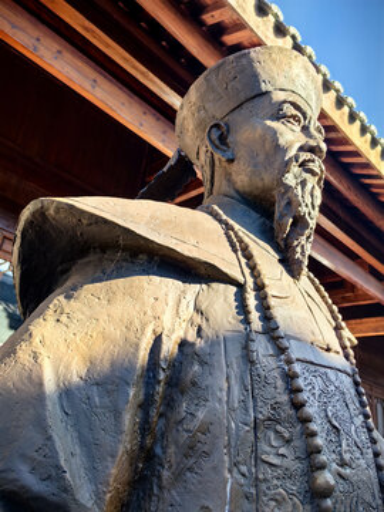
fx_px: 429
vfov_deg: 61.7
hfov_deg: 48.2
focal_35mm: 29
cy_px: 256
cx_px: 192
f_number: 2
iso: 50
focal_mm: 5.75
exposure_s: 1/577
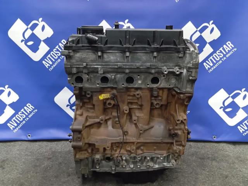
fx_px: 201
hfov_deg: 63.4
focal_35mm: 28
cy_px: 93
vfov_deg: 49.7
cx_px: 124
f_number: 1.8
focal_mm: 4.25
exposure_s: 1/33.3
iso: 414
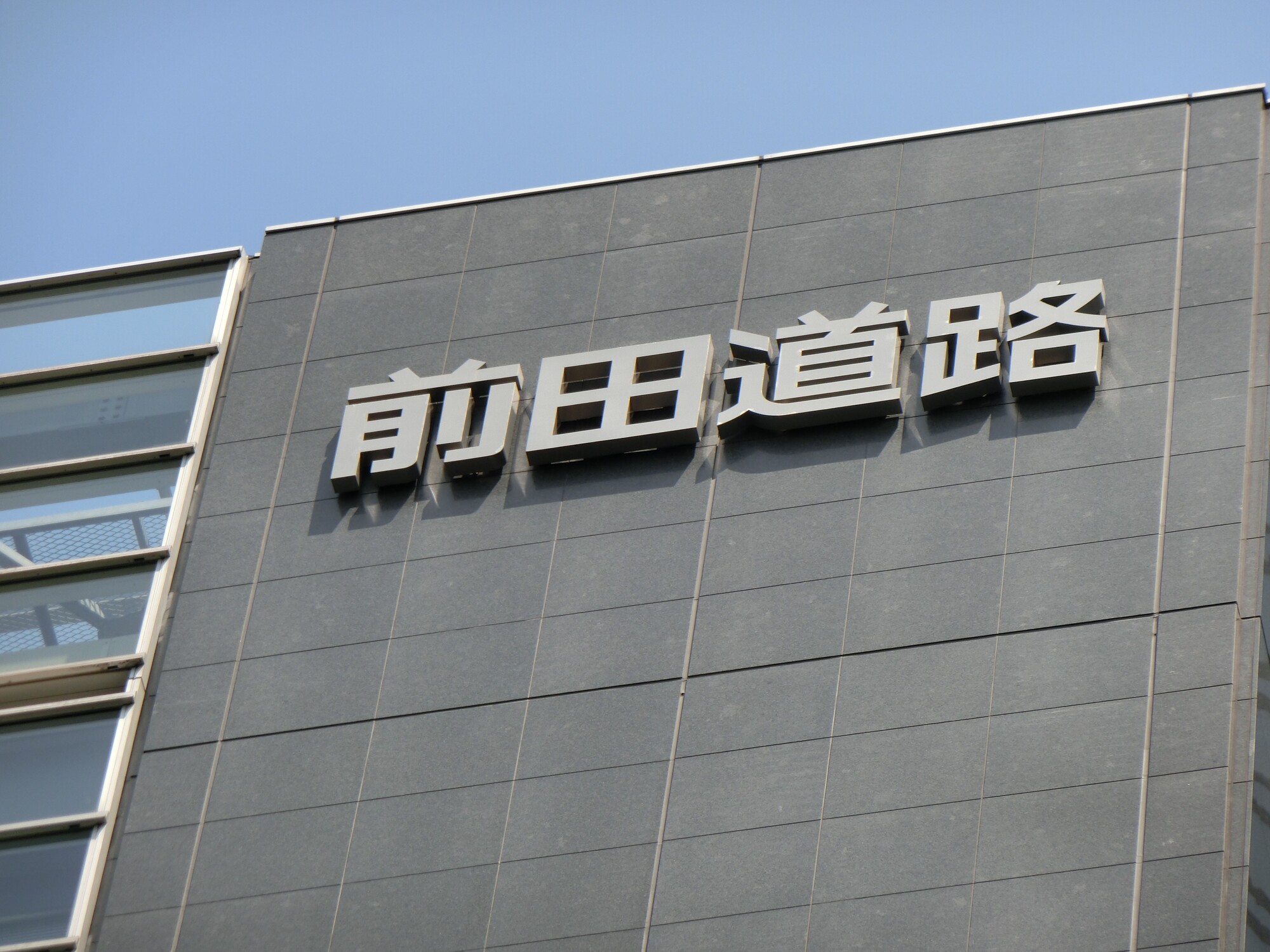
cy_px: 476
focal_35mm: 255
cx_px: 635
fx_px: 9356
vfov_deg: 5.8
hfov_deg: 7.8
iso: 80
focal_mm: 45.4
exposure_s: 1/400
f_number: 5.9
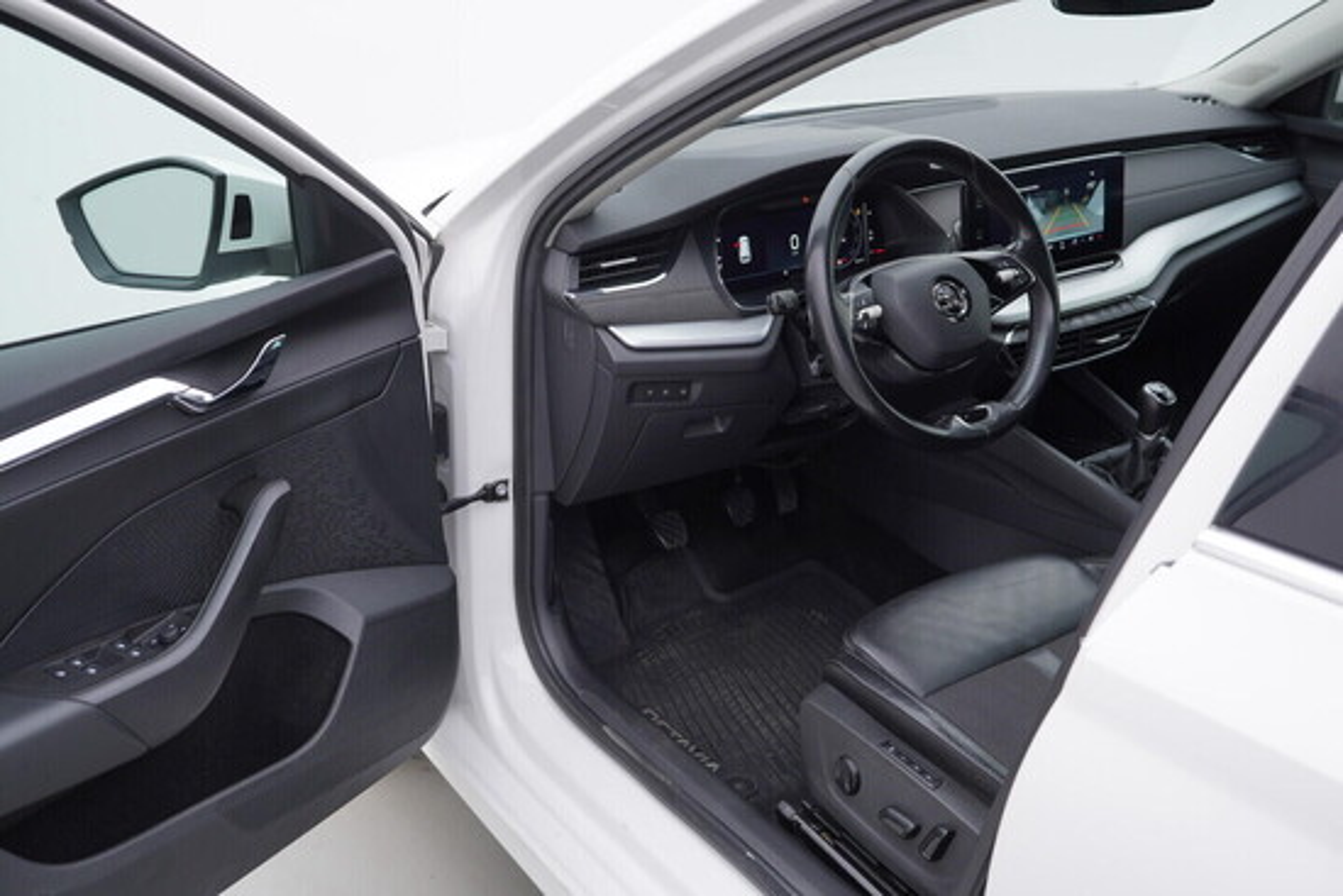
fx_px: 1343
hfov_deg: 53.1
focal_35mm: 36
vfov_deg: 36.9
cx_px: 672
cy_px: 448
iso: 125
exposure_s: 1/60
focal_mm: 24
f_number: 3.5
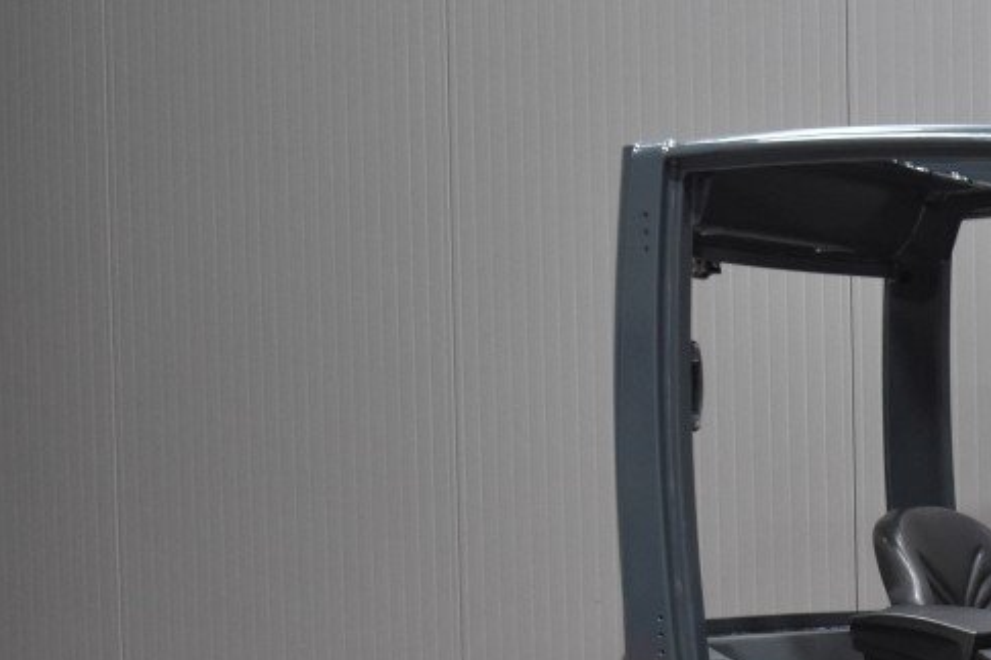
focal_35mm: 100
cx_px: 1222
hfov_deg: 19.1
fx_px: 2758
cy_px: 682
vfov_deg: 13.4
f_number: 4
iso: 1600
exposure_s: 1/50
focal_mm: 27
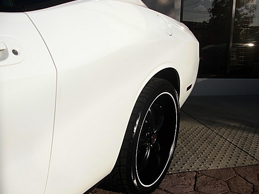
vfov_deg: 38.7
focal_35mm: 37
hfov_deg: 50.1
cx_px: 131
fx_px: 277
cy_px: 98
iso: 50
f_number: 7.9
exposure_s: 1/200
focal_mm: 6.3
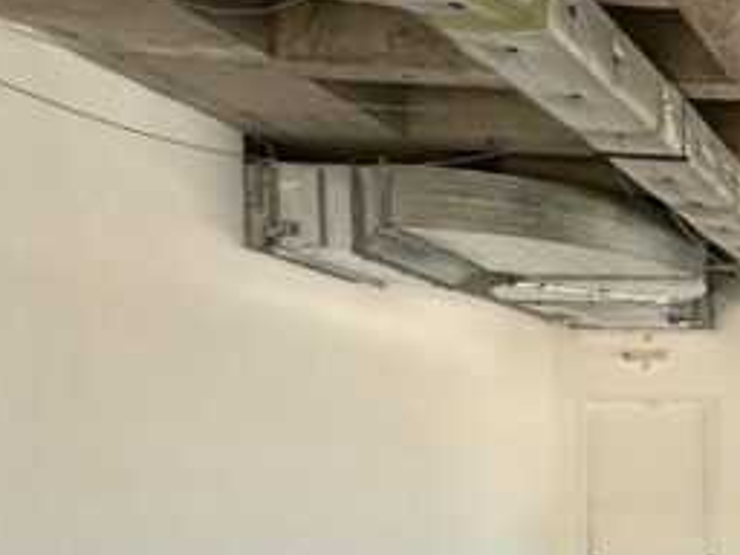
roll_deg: +0.1
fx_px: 1197
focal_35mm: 56
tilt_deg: -0.6
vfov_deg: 25.0
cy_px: 538
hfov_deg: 23.4
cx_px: 1234
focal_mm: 2.22
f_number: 2.2
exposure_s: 1/99
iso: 200
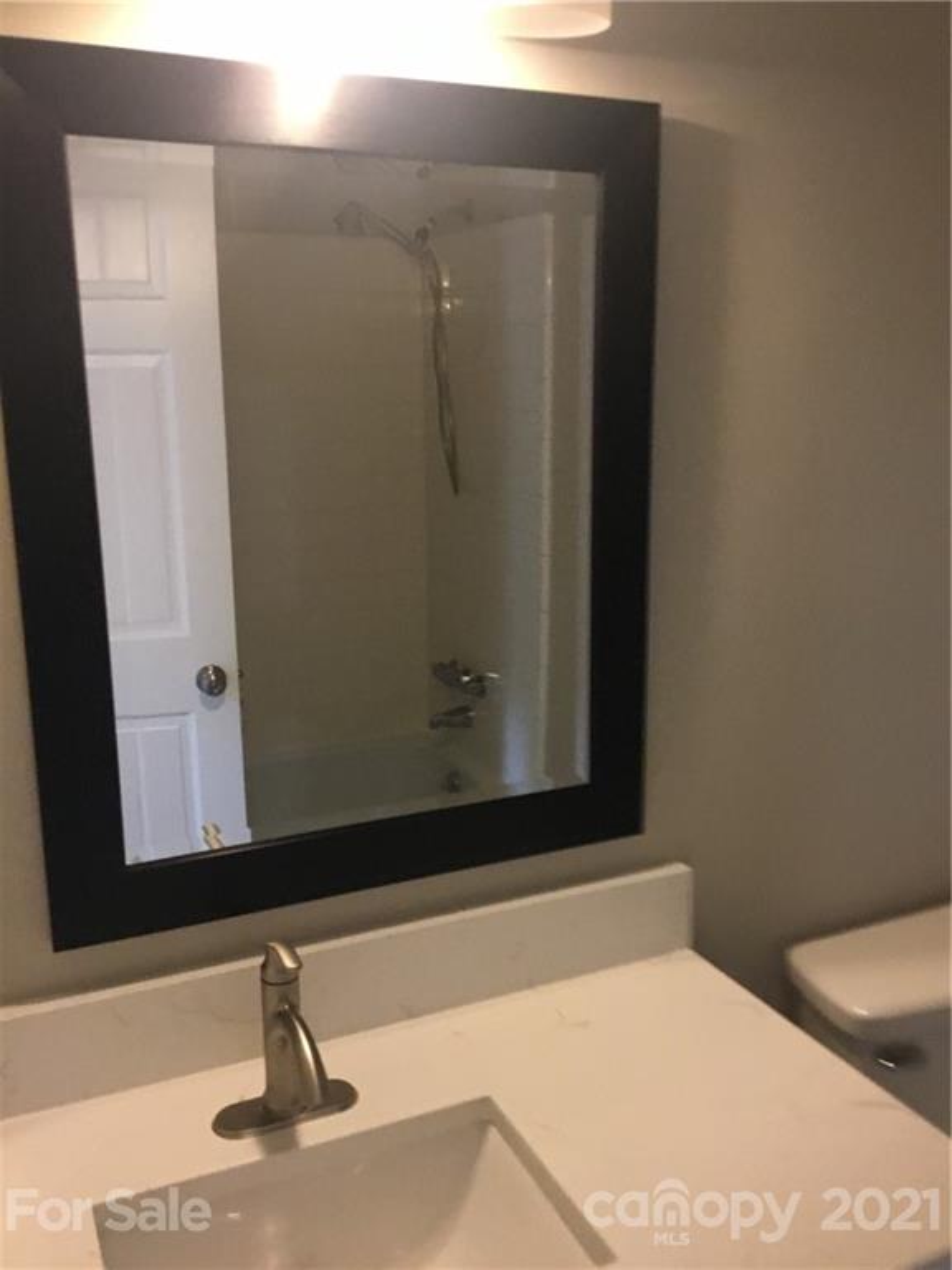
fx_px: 1137
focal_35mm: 31
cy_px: 635
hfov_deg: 45.4
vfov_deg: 58.4
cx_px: 476
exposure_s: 1/20
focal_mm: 3.3
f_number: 2.4
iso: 200
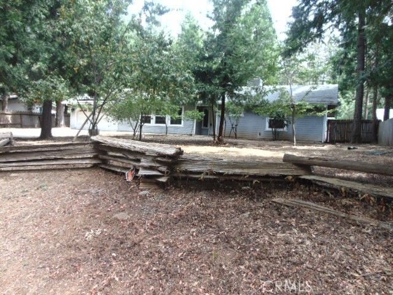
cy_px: 148
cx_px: 196
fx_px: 284
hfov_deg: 69.4
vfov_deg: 54.9
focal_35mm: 25
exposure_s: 1/125
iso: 80
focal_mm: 4.5
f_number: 3
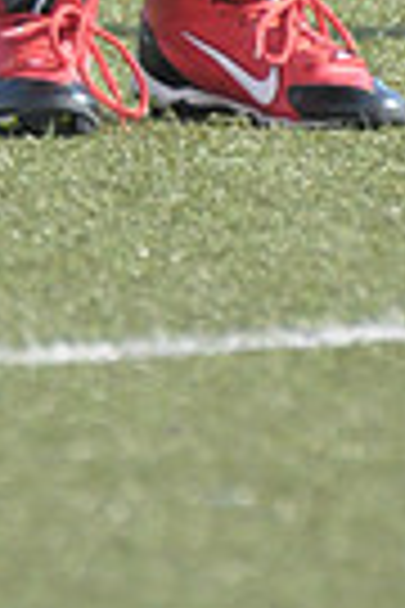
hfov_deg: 0.5
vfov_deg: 0.8
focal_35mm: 2581
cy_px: -680
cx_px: 272
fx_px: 43551
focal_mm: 400
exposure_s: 1/4000
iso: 1600
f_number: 4
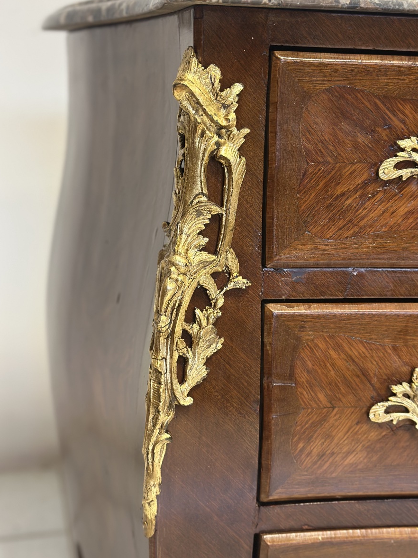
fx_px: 789
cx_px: 210
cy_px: 279
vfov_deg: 38.9
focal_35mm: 49
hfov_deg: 29.7
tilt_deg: -11.9
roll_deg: -1.9
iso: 250
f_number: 1.78
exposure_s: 1/50
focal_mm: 6.86
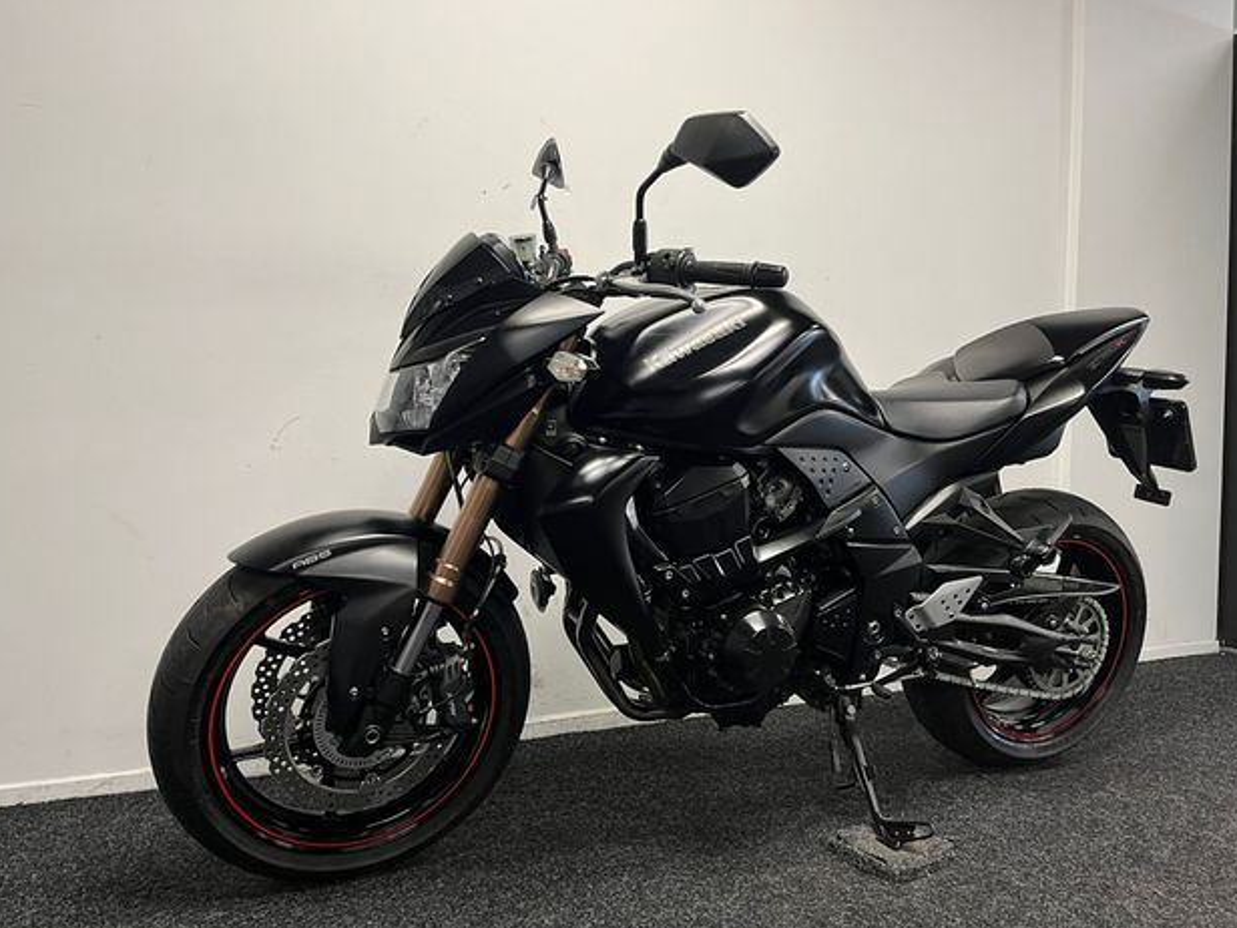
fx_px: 965
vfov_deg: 51.3
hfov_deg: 65.3
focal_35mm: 27
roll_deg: -0.4
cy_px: 476
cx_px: 621
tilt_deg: -2.8
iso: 80
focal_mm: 5.1
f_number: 1.6
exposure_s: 1/50
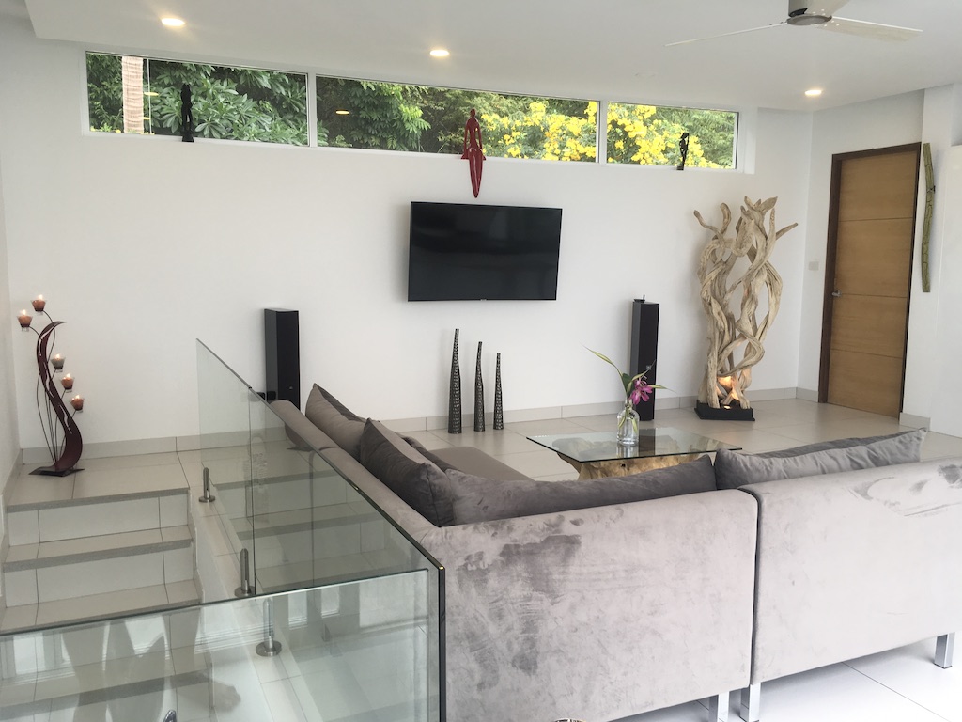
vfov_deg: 48.2
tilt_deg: -6.9
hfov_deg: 61.7
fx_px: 806
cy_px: 361
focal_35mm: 29
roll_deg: -0.9
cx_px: 481
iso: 25
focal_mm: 4.15
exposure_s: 1/50
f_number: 2.2
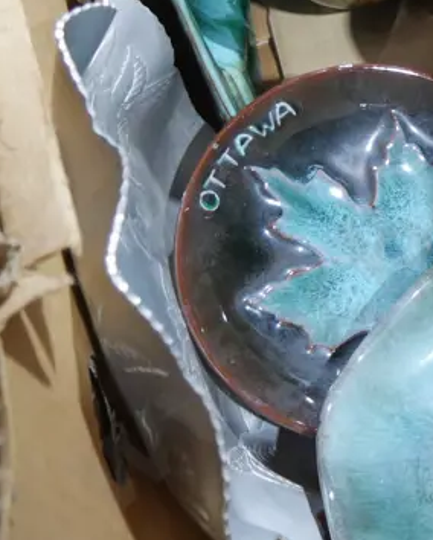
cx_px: 707
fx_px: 1263
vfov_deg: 23.3
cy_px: 25
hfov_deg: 17.0
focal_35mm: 79
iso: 800
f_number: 3.5
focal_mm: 14
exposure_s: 1/60
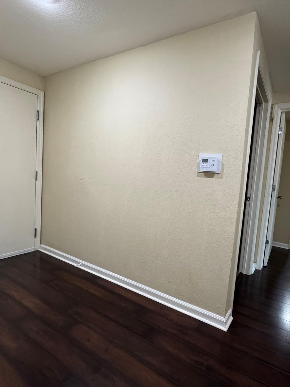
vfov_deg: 84.7
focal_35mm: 19
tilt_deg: -4.4
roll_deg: -4.8
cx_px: 174
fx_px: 212
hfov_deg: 68.0
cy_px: 196
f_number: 2.2
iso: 320
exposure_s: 1/60
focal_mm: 2.22
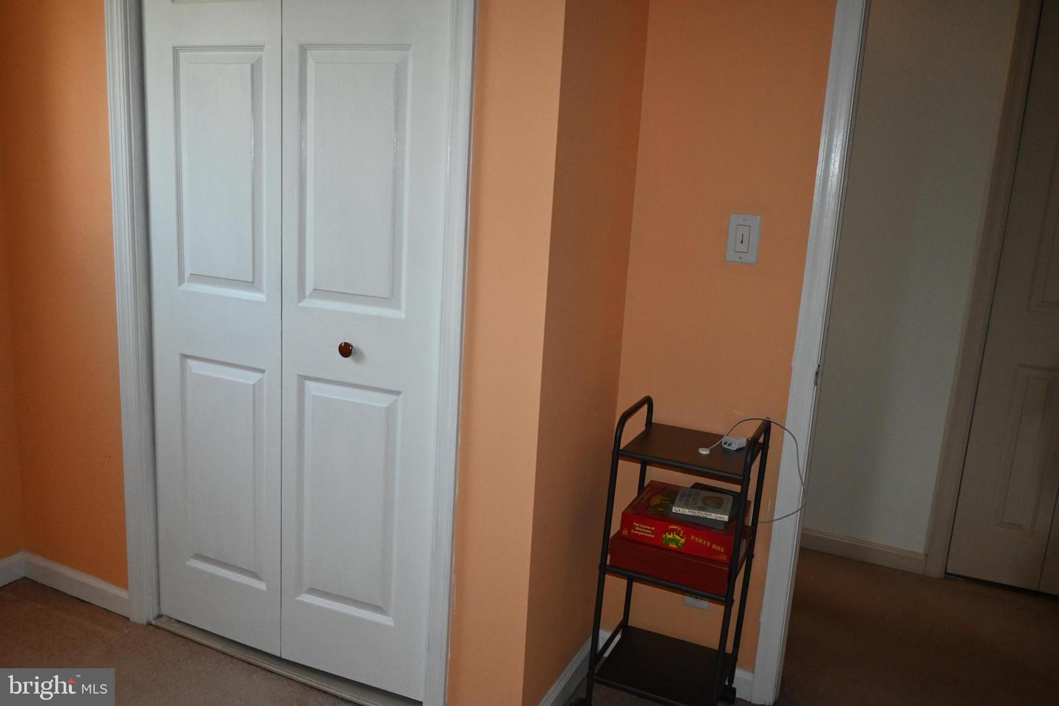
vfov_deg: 44.6
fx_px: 860
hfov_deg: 63.2
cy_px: 353
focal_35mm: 29
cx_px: 530
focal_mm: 19.5
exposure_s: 1/60
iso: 2200
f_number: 3.8
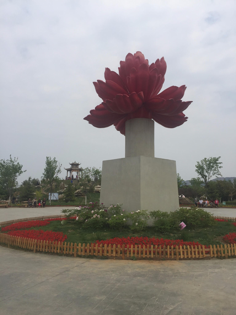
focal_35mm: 29
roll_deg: -0.2
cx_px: 118
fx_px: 264
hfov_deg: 48.2
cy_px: 158
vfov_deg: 61.7
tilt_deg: +7.9
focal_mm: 4.15
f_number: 2.2
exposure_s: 1/3597
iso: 32
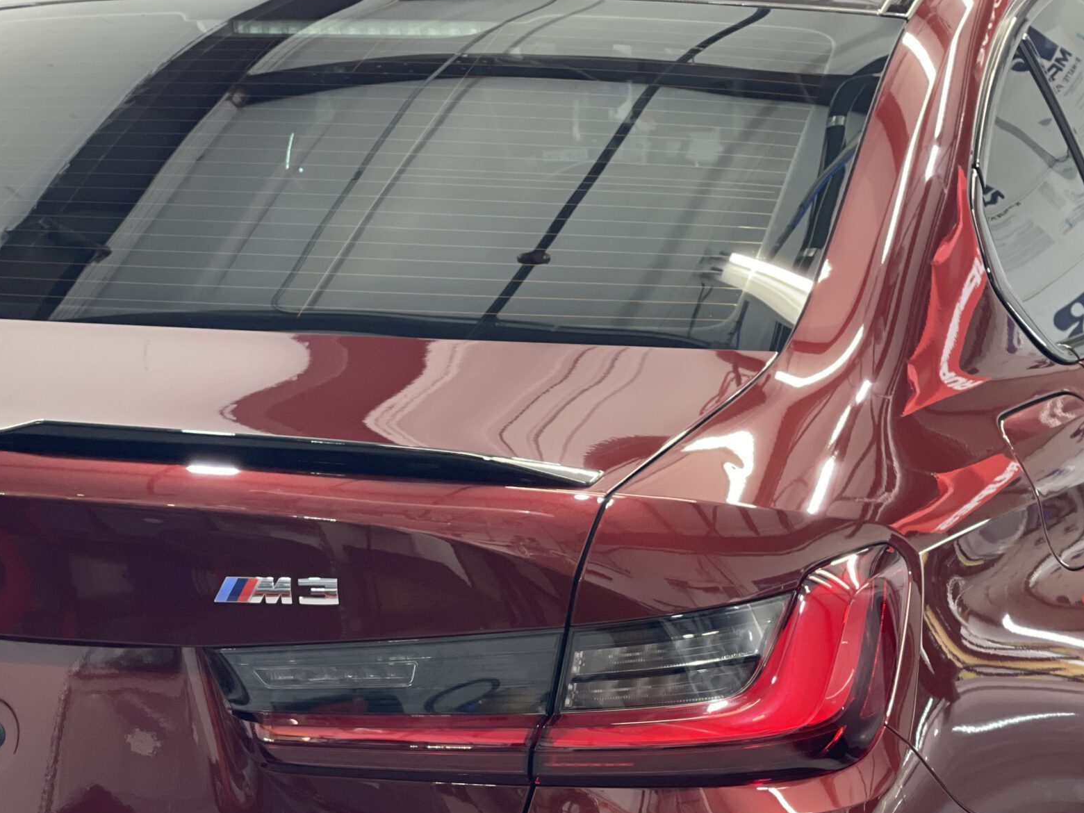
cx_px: 552
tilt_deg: -11.6
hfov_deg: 18.7
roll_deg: +0.1
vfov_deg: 14.1
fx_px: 3288
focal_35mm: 105
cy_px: 556
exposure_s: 1/40
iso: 250
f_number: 2.2
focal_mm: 7.5
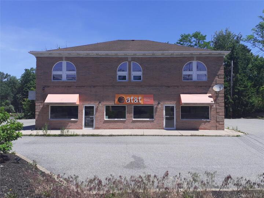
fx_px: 206
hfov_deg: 65.3
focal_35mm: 27
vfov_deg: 51.4
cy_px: 99
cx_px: 132
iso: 40
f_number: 1.9
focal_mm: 3.6
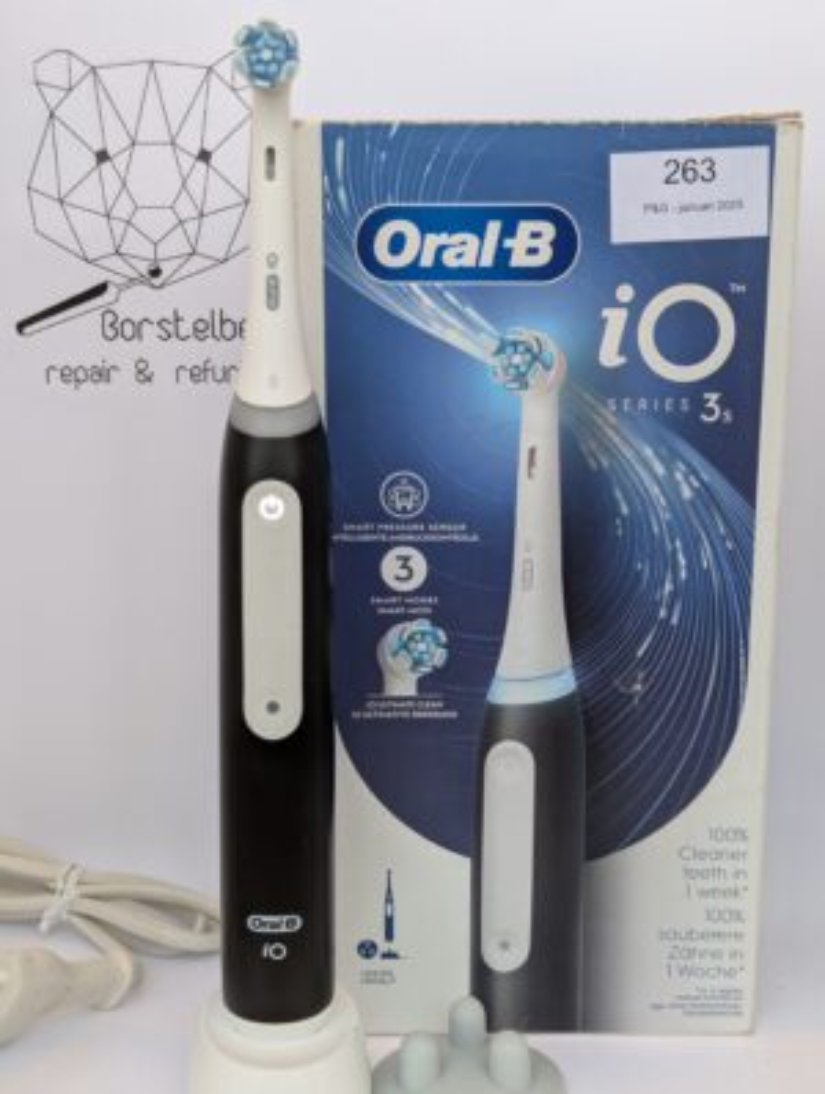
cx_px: 412
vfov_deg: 39.6
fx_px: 1520
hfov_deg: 30.4
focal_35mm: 48
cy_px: 547
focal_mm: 6.81
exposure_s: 1/50
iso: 54
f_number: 1.85
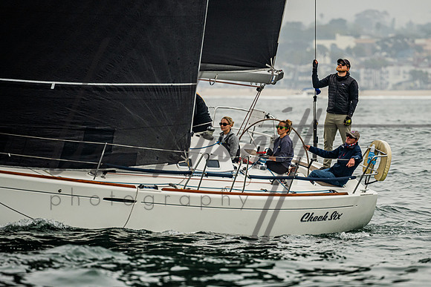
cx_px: 263
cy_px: 133
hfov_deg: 3.8
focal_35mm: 541
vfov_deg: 2.5
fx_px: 6477
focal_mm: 400
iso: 640
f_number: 5.6
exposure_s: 1/4000
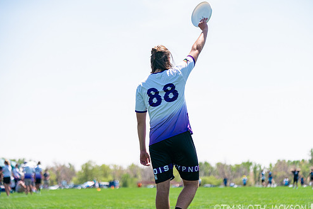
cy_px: 120
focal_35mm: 110
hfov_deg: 18.6
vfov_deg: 12.5
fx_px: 957
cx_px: 174
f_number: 2.8
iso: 640
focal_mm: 94
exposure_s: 1/6400
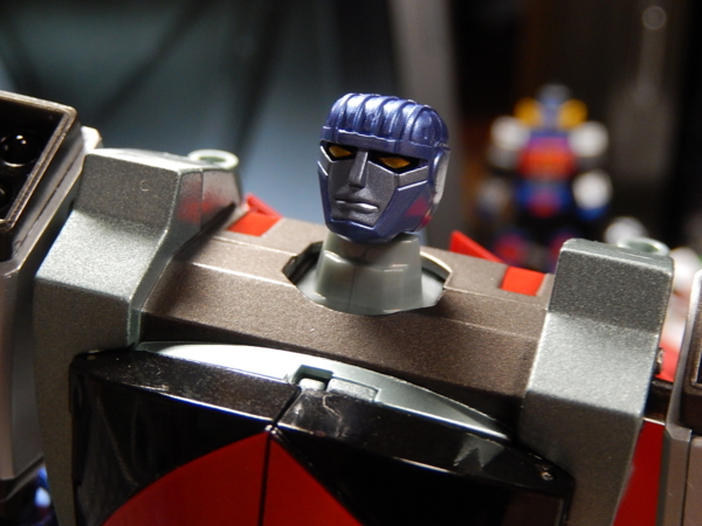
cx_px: 351
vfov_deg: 21.9
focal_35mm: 67
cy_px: 263
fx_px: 1359
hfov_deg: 29.0
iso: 400
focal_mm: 12
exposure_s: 1/15
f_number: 4.8
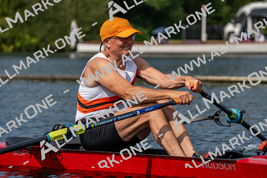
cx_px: 134
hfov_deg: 10.3
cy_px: 89
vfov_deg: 6.9
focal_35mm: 200
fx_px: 1484
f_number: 5.6
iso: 160
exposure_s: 1/1600
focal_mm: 200
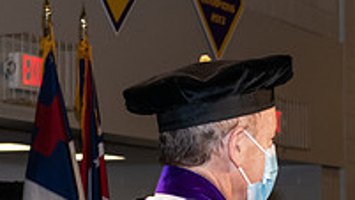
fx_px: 1647
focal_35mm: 175
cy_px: 261
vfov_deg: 6.9
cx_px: 445
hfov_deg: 12.0
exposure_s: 1/200
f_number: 6.3
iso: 1600
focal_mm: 58
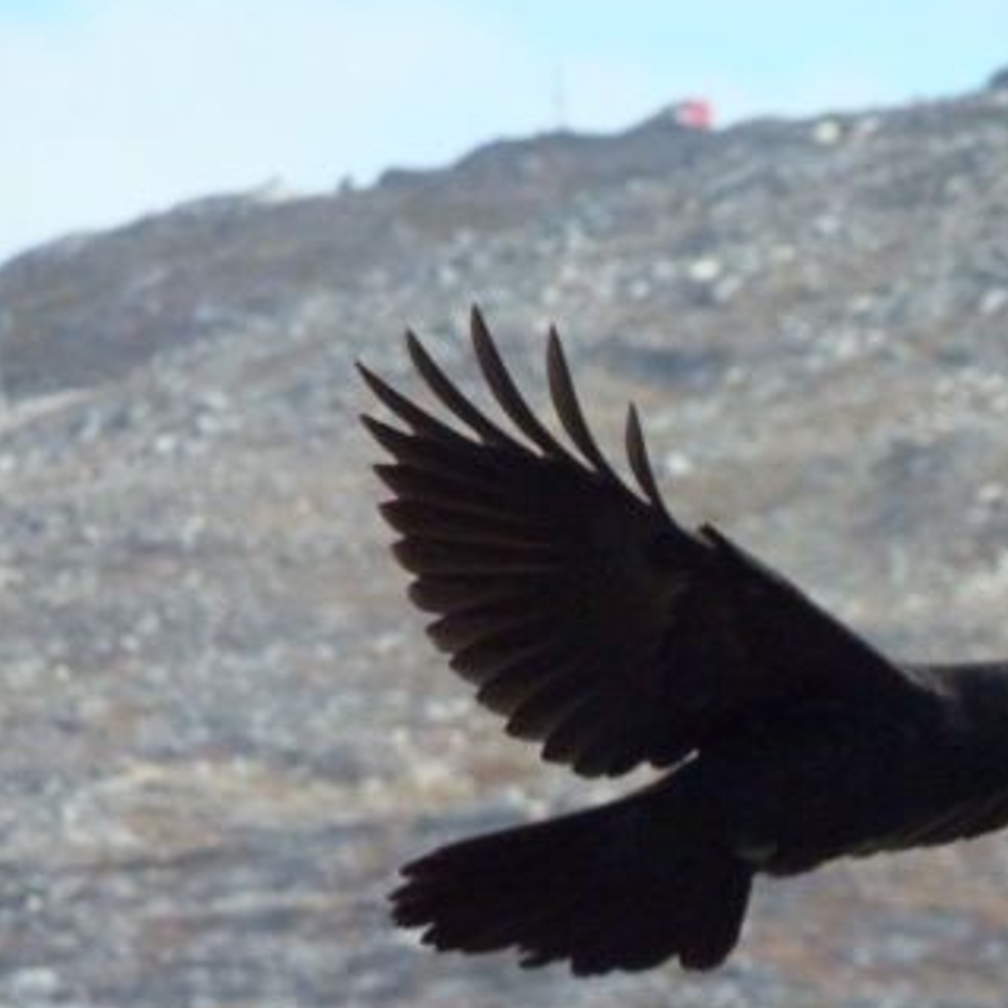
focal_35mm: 664
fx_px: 21875
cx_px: 1157
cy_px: 935
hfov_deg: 2.6
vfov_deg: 2.6
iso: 320
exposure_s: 1/800
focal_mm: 49.2
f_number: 4.9
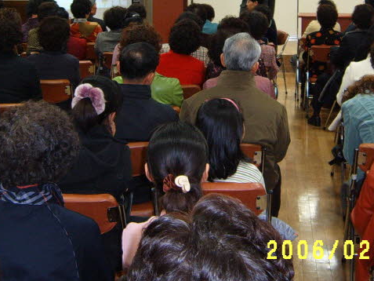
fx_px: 713
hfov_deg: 29.3
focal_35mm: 66
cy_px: 56
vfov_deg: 22.0
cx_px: 224
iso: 141
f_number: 2.9
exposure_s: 1/45
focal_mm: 6.2
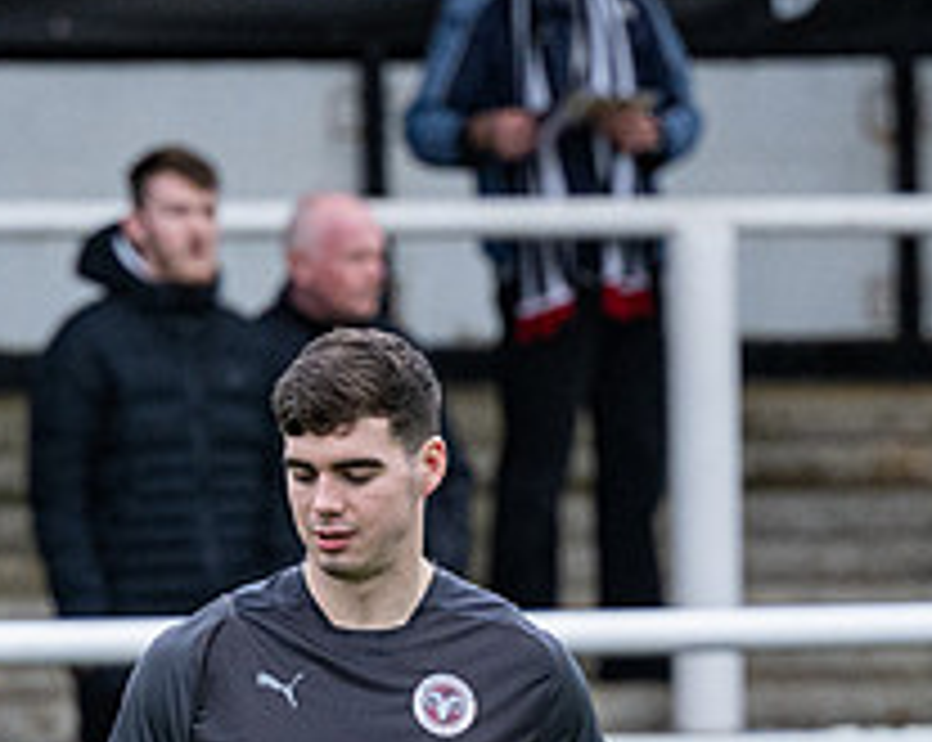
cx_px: 230
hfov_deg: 3.1
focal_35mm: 620
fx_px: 17078
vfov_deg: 2.5
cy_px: 985
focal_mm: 135
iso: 1000
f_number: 2.8
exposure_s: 1/800
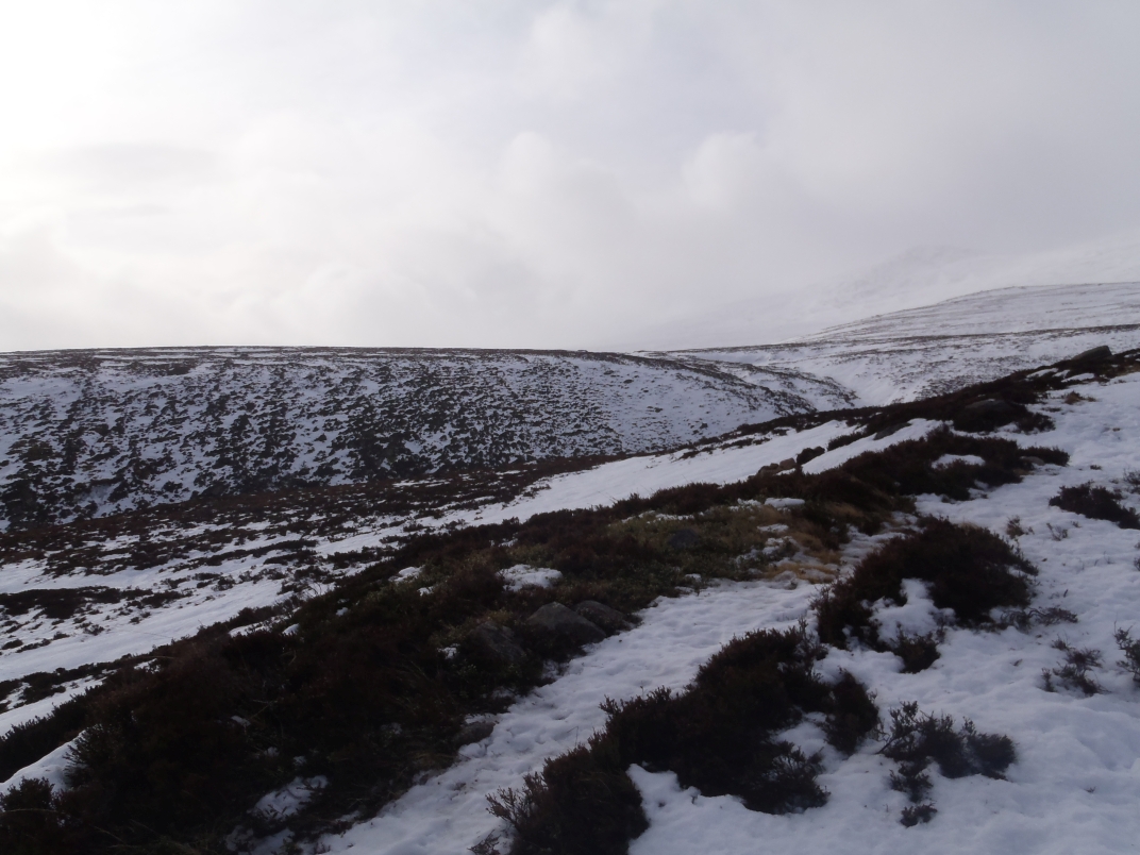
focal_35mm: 28
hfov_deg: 63.4
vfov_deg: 49.7
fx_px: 922
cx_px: 570
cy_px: 428
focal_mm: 5
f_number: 5.6
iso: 80
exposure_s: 1/500
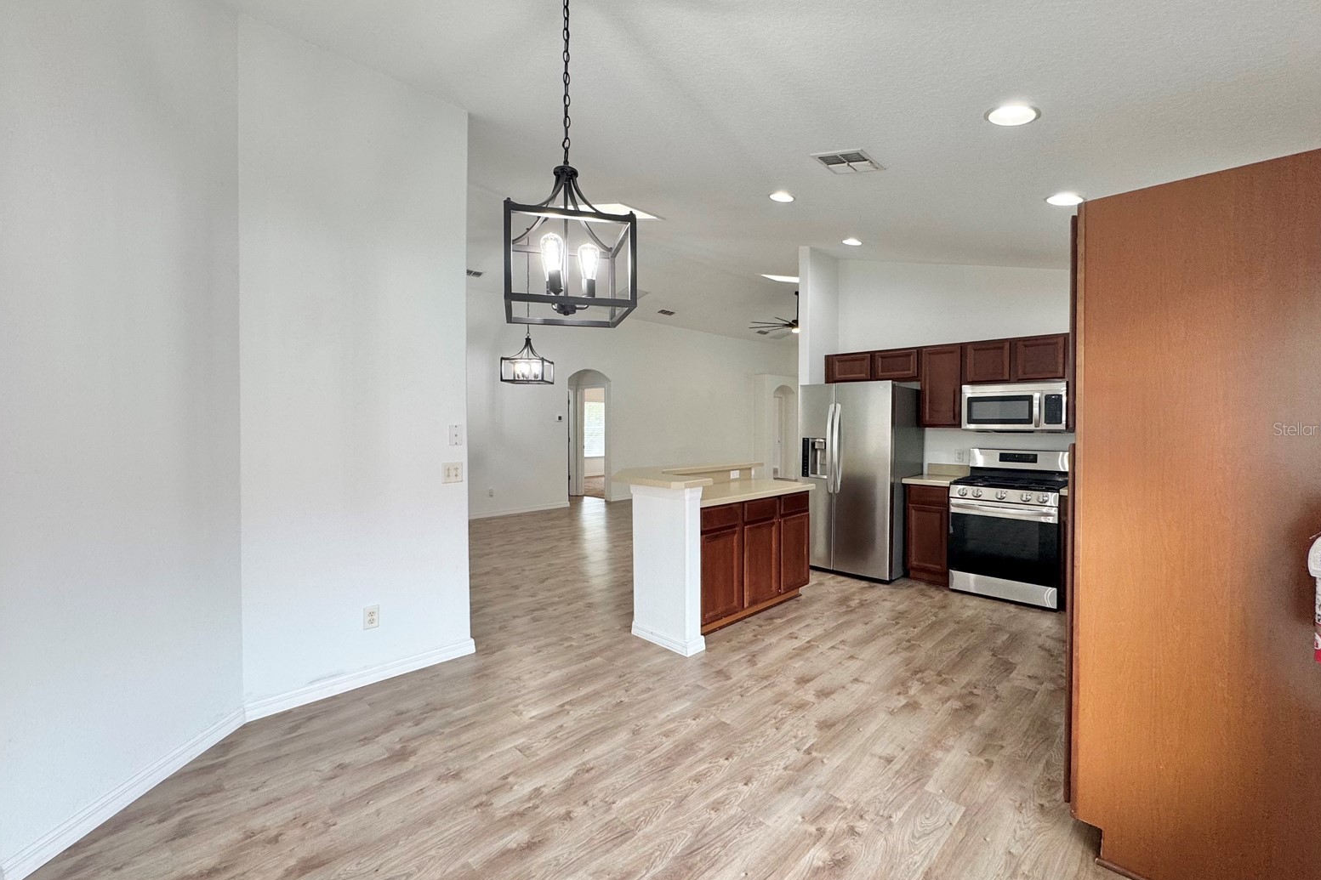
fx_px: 550
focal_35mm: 15
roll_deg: -0.4
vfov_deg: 77.3
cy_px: 429
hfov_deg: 100.4
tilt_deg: -0.4
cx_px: 673
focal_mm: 2.22
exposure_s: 1/120
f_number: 2.2
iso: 160
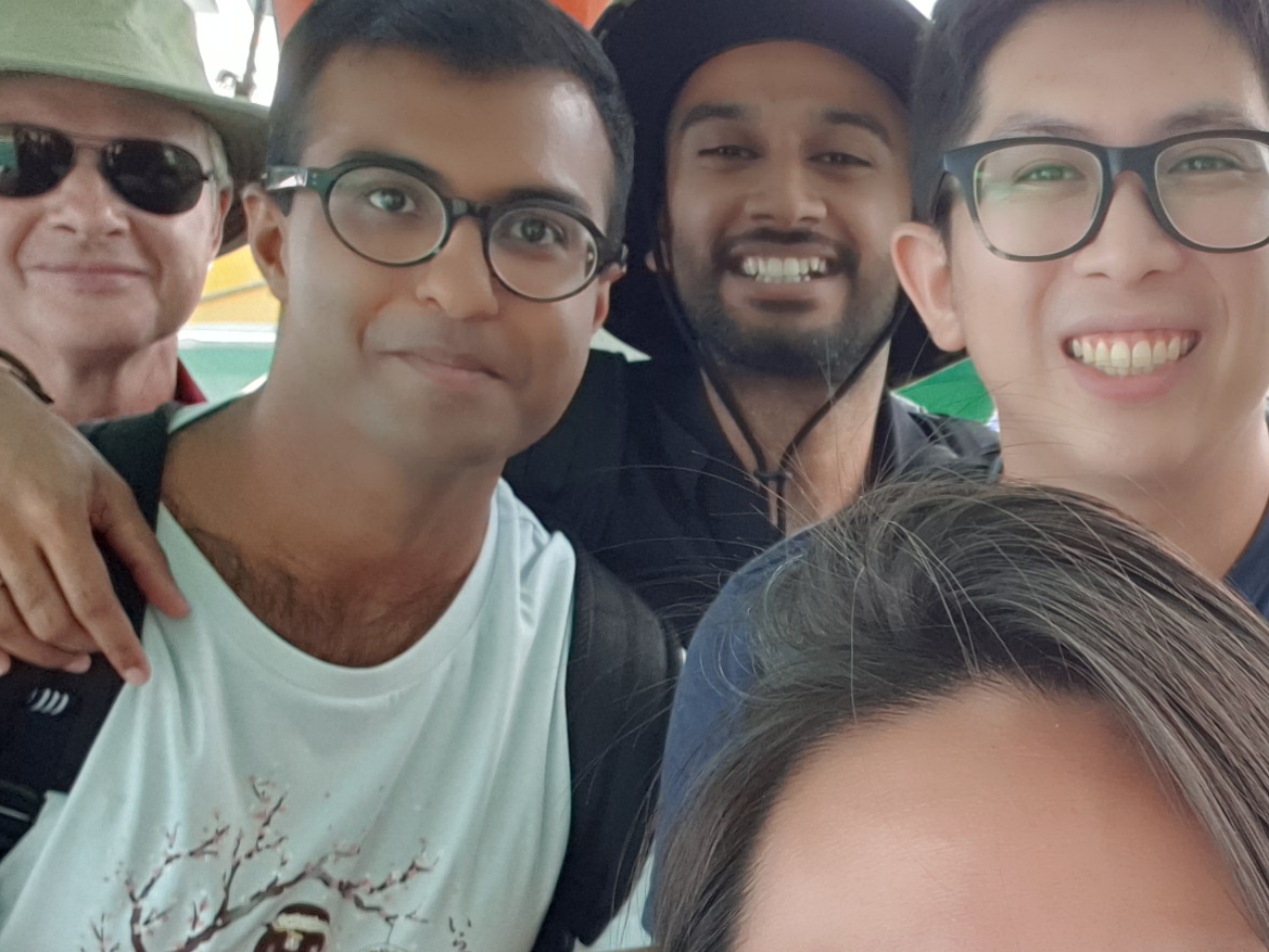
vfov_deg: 20.5
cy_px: 900
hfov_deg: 26.5
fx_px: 2566
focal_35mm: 70
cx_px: 1215
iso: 40
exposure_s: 1/129
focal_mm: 2.92
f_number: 1.7
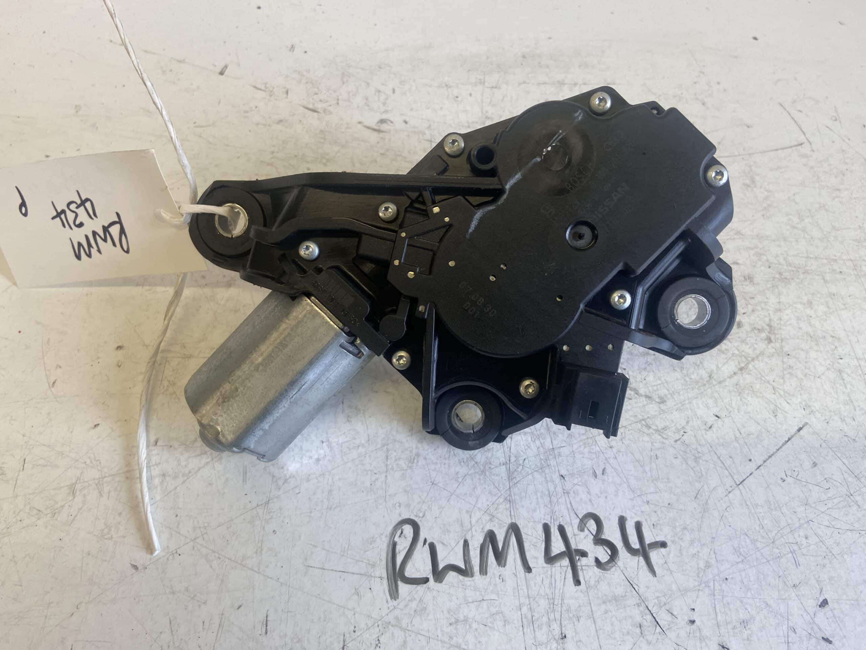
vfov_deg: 53.1
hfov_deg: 67.3
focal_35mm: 26
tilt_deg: -59.5
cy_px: 325
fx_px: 650
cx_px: 433
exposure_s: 1/100
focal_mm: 4.25
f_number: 1.8
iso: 100
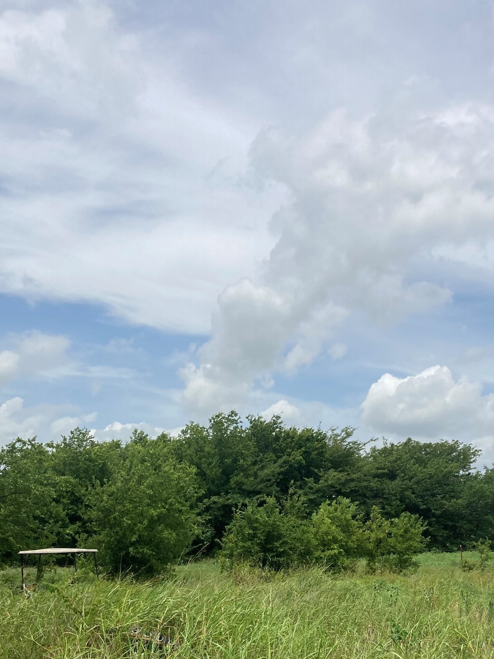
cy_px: 460
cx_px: 270
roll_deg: -0.2
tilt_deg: +4.8
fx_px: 780
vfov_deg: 44.8
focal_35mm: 41
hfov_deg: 35.1
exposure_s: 1/4049
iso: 20
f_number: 1.8
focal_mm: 3.99
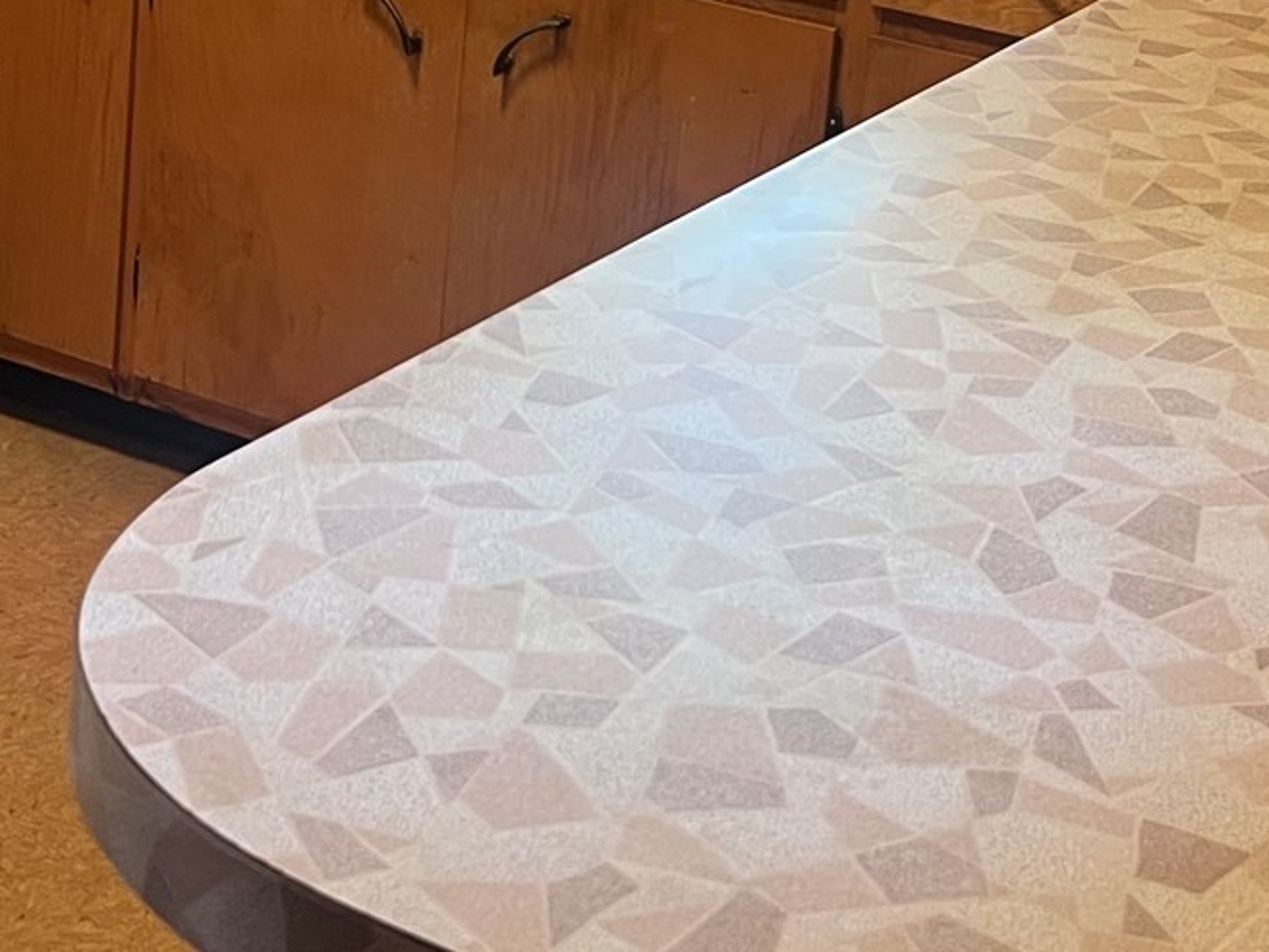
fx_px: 2970
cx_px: 448
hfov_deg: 24.0
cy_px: -98
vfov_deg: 17.6
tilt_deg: -12.4
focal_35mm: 81
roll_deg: -3.6
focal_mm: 5.7
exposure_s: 1/60
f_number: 1.5
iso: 320
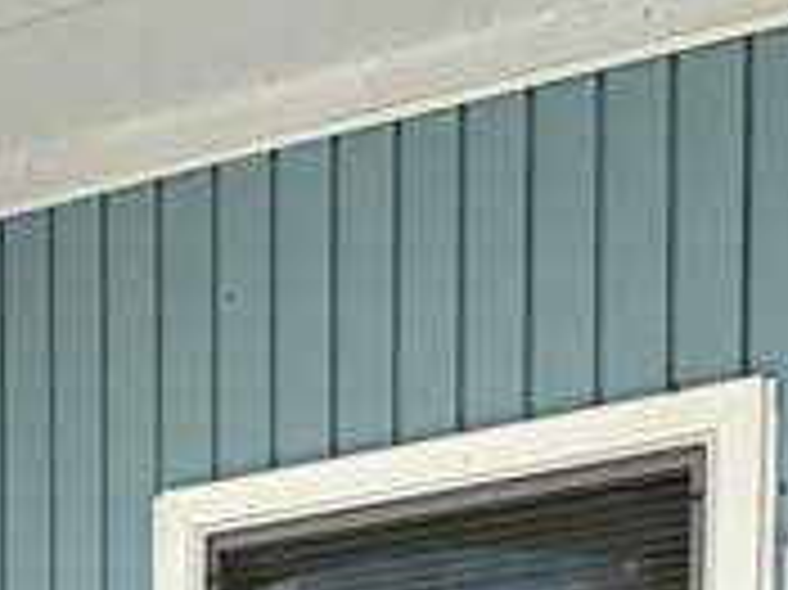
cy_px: 1198
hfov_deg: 29.2
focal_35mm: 64
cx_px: 104
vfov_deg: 16.8
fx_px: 1456
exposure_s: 1/651
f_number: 2.2
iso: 40
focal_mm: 2.22
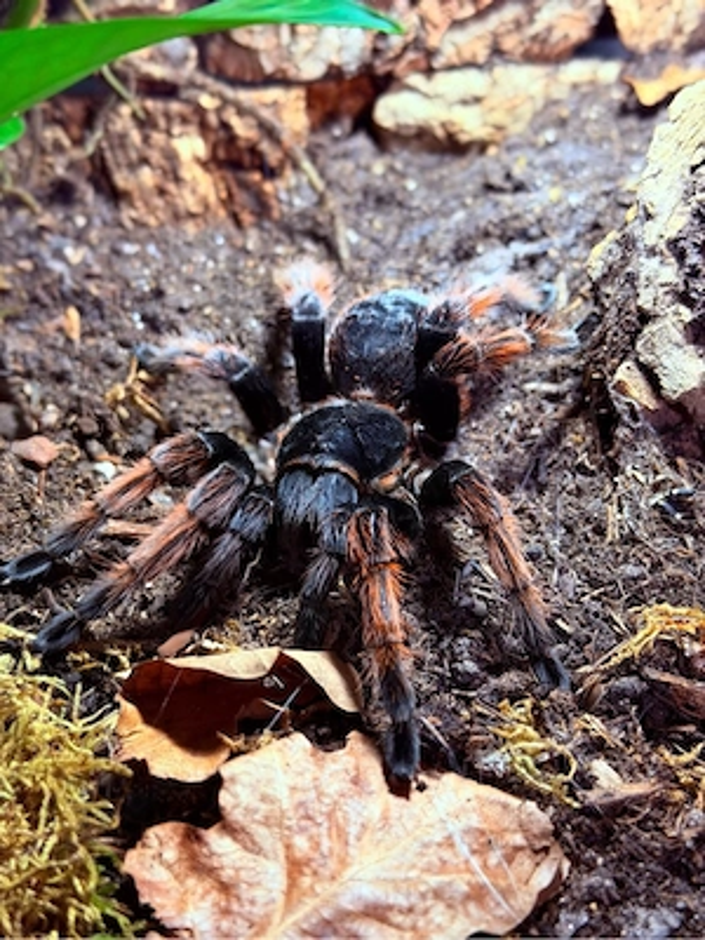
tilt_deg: -23.4
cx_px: 352
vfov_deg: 39.7
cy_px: 470
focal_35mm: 48
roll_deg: -0.2
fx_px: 1303
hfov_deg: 30.3
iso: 250
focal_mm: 6.76
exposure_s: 1/33
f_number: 1.78
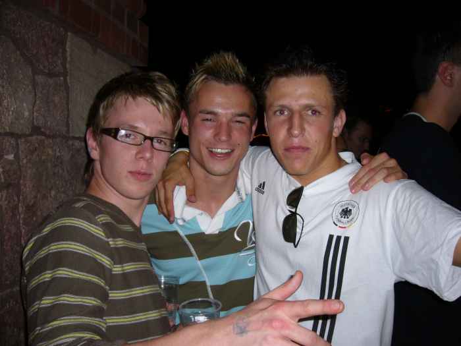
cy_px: 173
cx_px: 230
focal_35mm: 35
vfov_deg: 40.7
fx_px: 466
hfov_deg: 52.6
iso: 100
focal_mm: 5.8
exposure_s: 1/60
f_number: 2.8
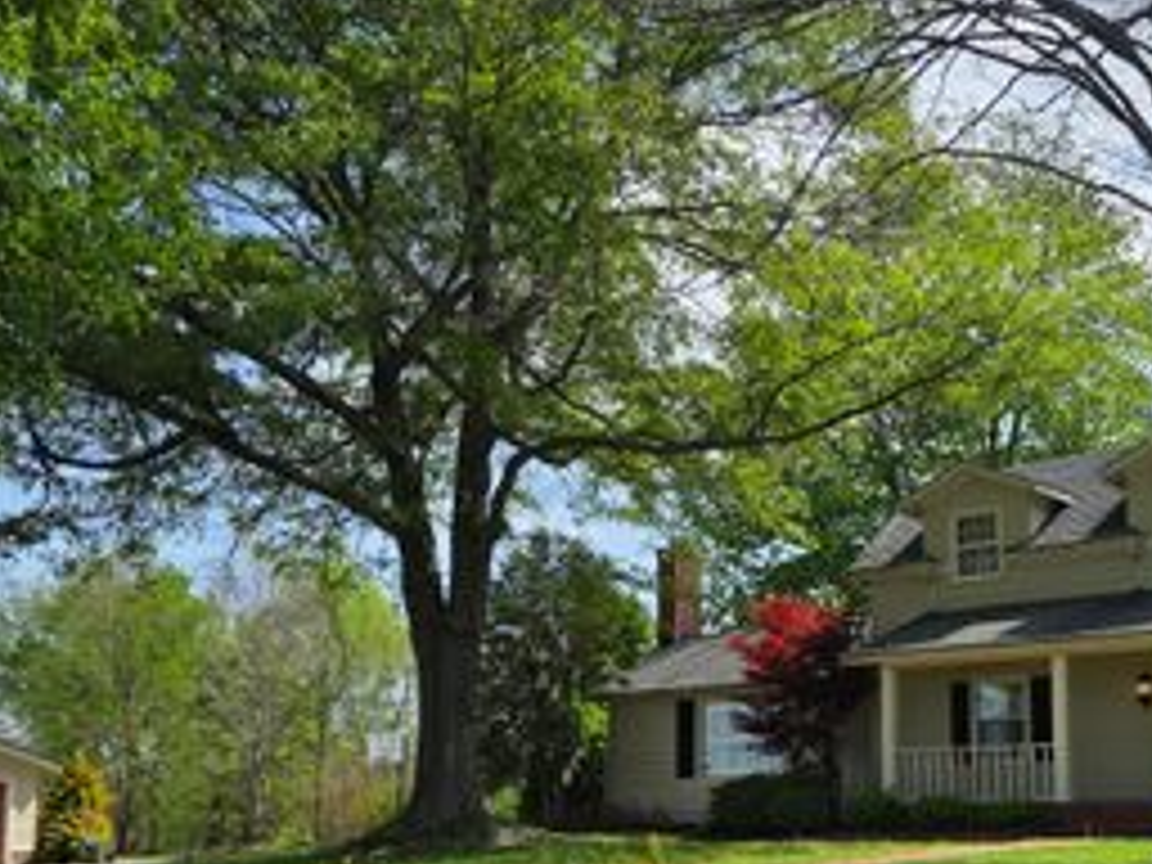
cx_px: 756
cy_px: 686
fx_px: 1498
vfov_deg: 31.4
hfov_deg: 41.6
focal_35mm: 45
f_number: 1.8
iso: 80
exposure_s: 1/4460
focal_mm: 5.4
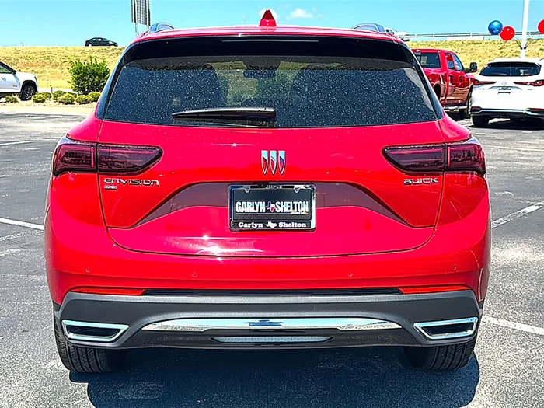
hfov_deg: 49.0
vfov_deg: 37.7
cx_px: 272
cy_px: 204
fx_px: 597
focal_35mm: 38
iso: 80
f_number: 1.78
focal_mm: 6.86
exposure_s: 1/2899
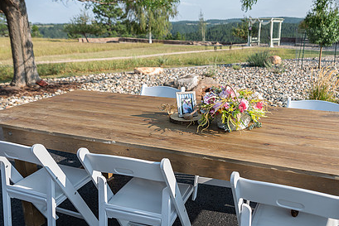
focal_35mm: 34
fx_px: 320
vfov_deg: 38.9
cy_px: 117
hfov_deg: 55.6
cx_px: 194
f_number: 3.5
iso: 64
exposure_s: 1/320
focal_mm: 24
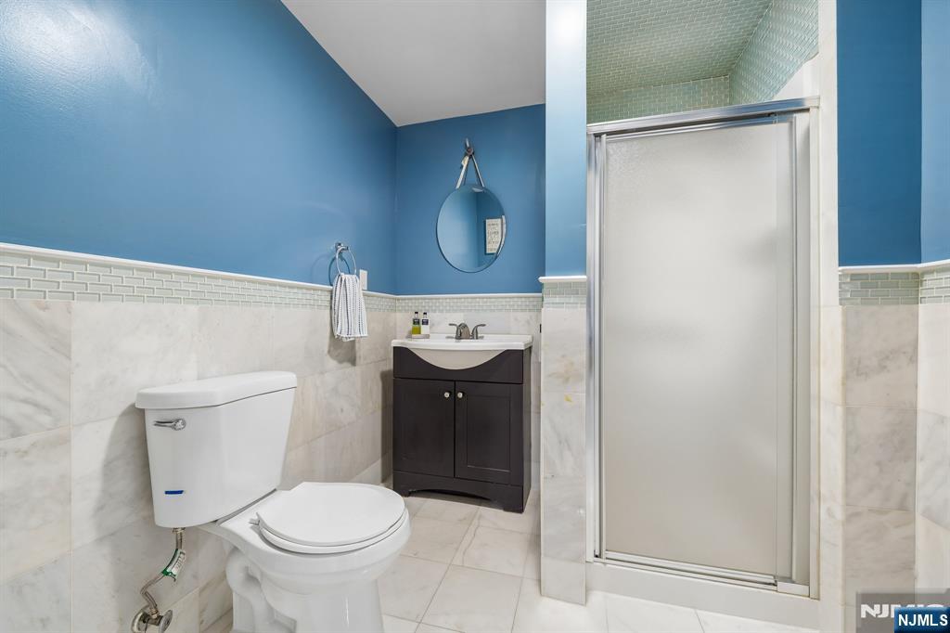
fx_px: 343
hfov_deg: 108.3
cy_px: 316
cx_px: 475
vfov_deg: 85.4
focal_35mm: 13
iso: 250
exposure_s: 1/1.25
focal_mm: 13
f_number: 9
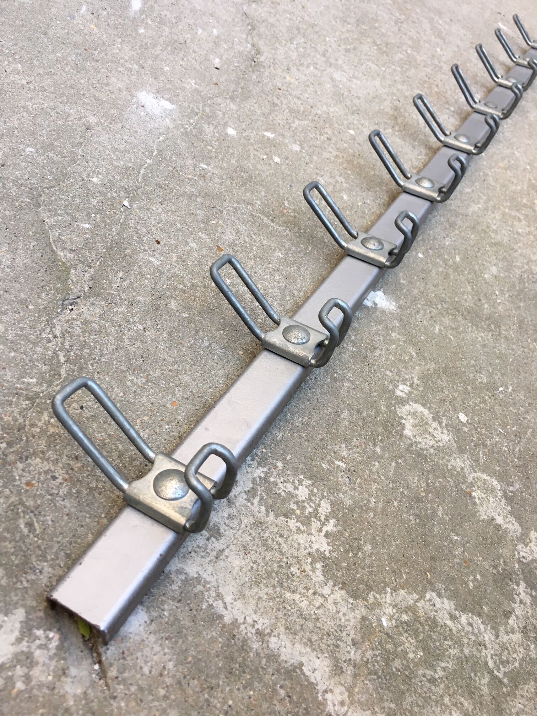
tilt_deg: -45.1
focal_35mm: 29
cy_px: 358
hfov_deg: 48.2
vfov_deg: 61.7
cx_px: 268
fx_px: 600
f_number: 2.2
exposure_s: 1/33
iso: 25
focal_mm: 4.15
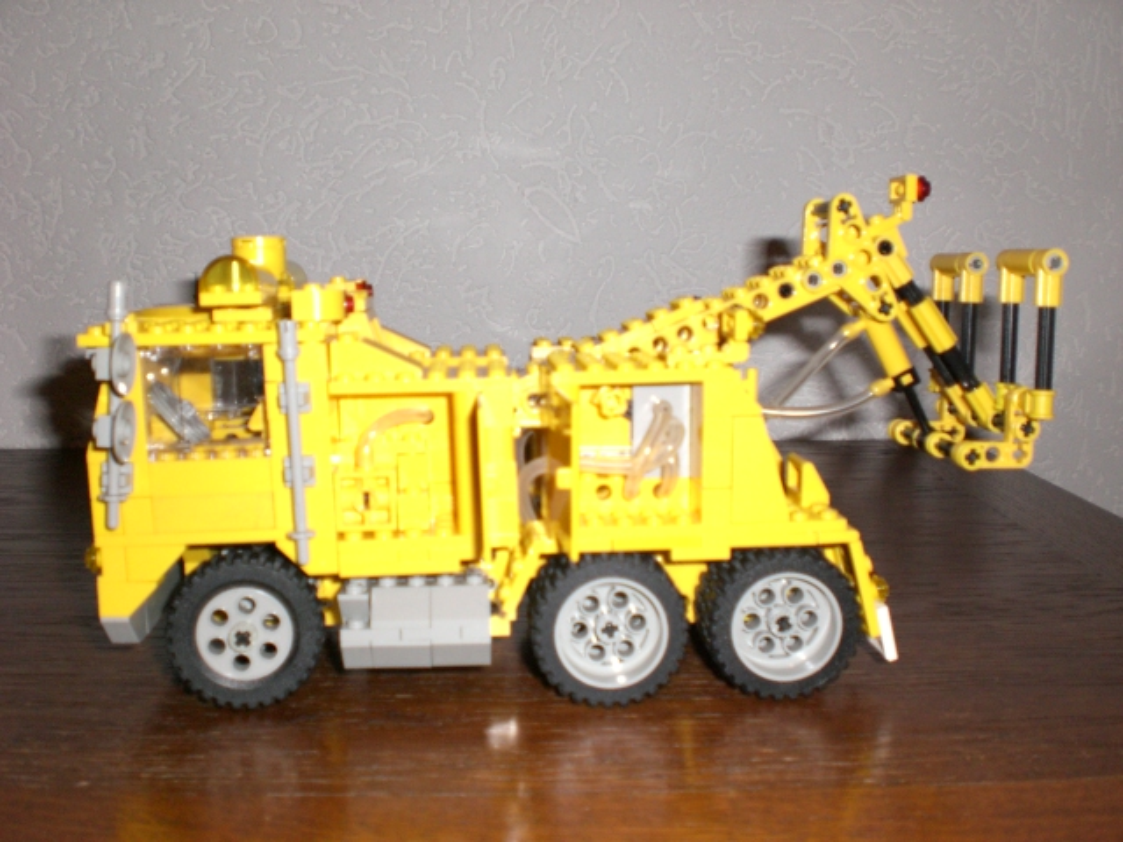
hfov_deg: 49.0
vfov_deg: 37.7
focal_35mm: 38
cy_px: 421
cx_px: 562
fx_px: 1233
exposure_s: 1/60
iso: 200
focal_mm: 6.3
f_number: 3.1
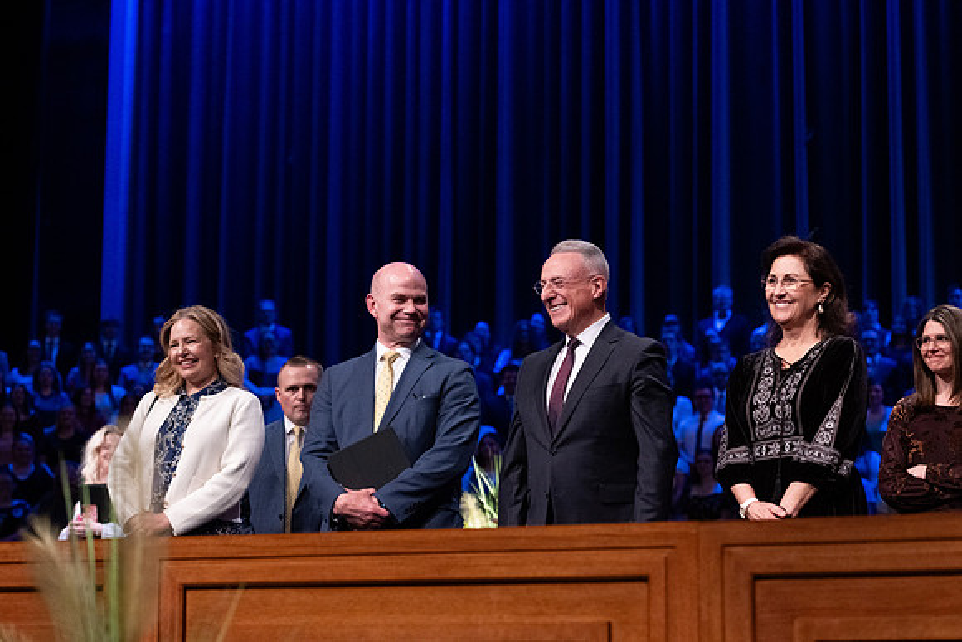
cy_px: 321
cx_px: 531
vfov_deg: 16.3
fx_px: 2244
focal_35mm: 84
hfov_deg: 24.2
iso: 4000
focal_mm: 70
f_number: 3.2
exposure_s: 1/200
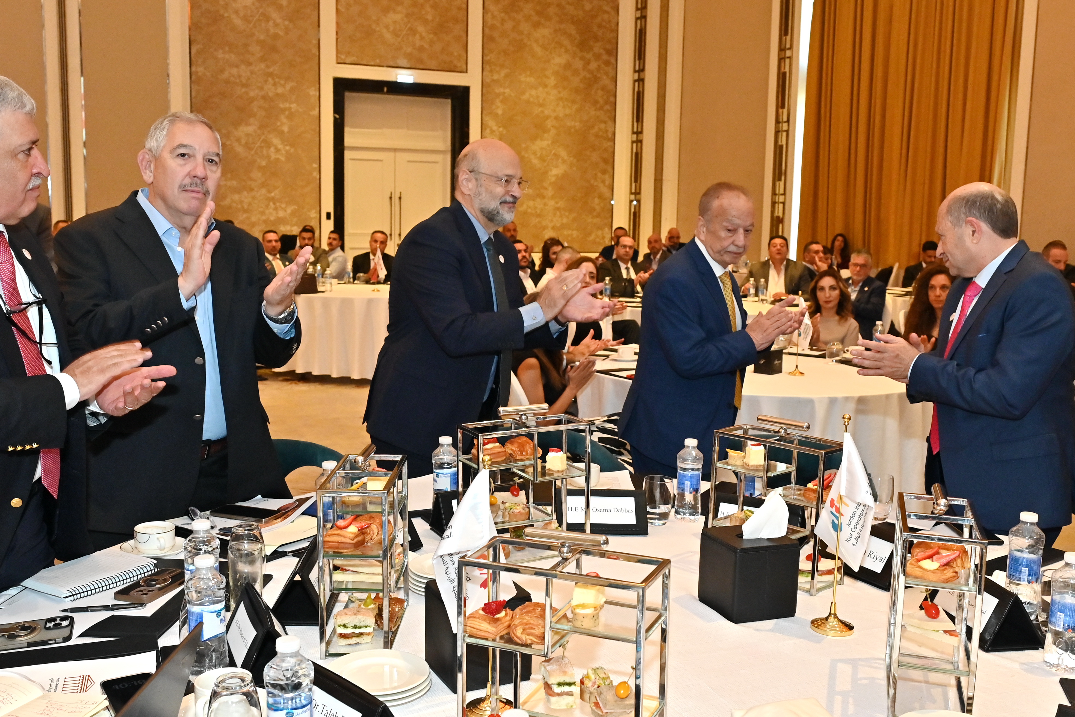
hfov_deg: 53.1
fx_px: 1075
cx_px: 538
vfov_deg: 36.9
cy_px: 358
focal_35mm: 36
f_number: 5.6
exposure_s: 1/100
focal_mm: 24
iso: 1250
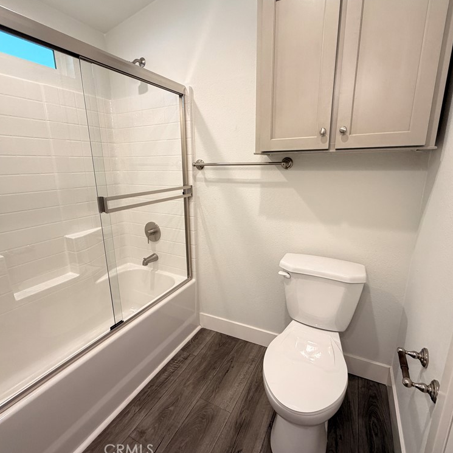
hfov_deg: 84.0
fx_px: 252
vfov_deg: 84.0
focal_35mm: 17
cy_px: 225
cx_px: 226
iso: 320
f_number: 2.2
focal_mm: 2.22
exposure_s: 1/120
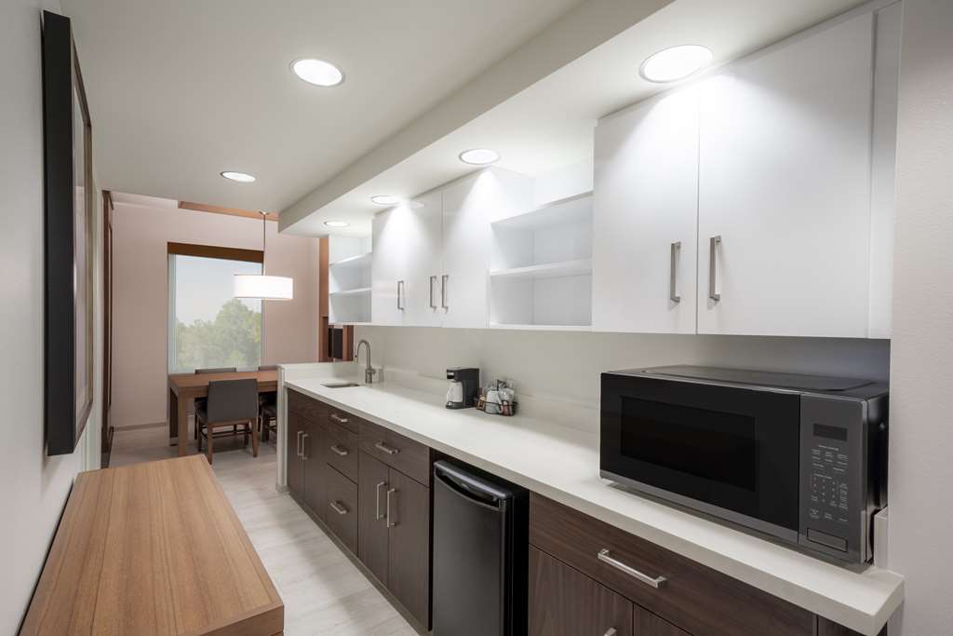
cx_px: 476
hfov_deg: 93.3
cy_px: 318
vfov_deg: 70.5
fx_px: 450
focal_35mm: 17
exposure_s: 1/1.43
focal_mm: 17
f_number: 16
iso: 100
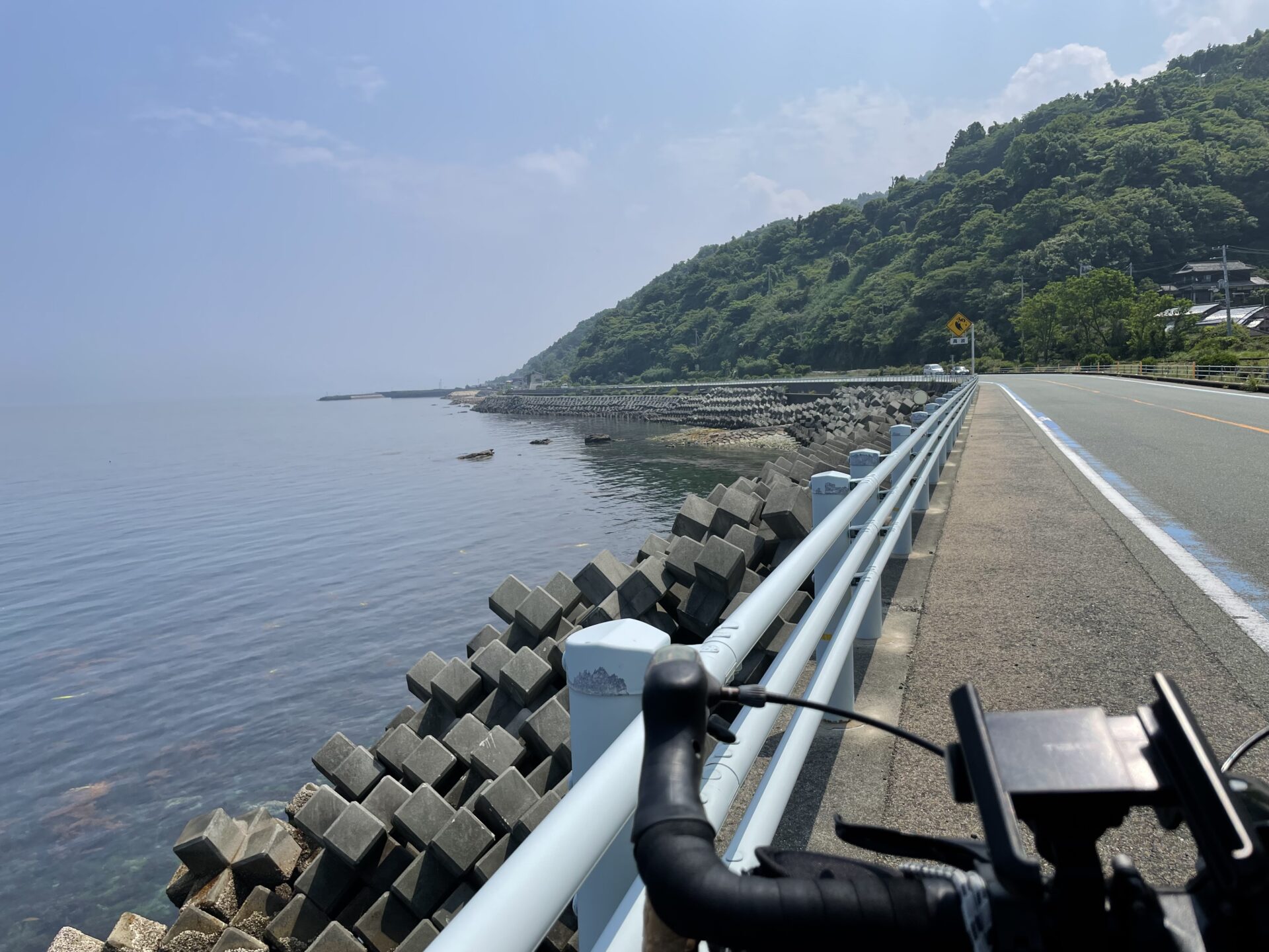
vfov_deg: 53.1
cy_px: 476
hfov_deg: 67.3
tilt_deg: -5.3
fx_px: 953
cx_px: 634
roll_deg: +3.2
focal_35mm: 26
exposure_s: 1/6135
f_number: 1.6
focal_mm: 4.2
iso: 32
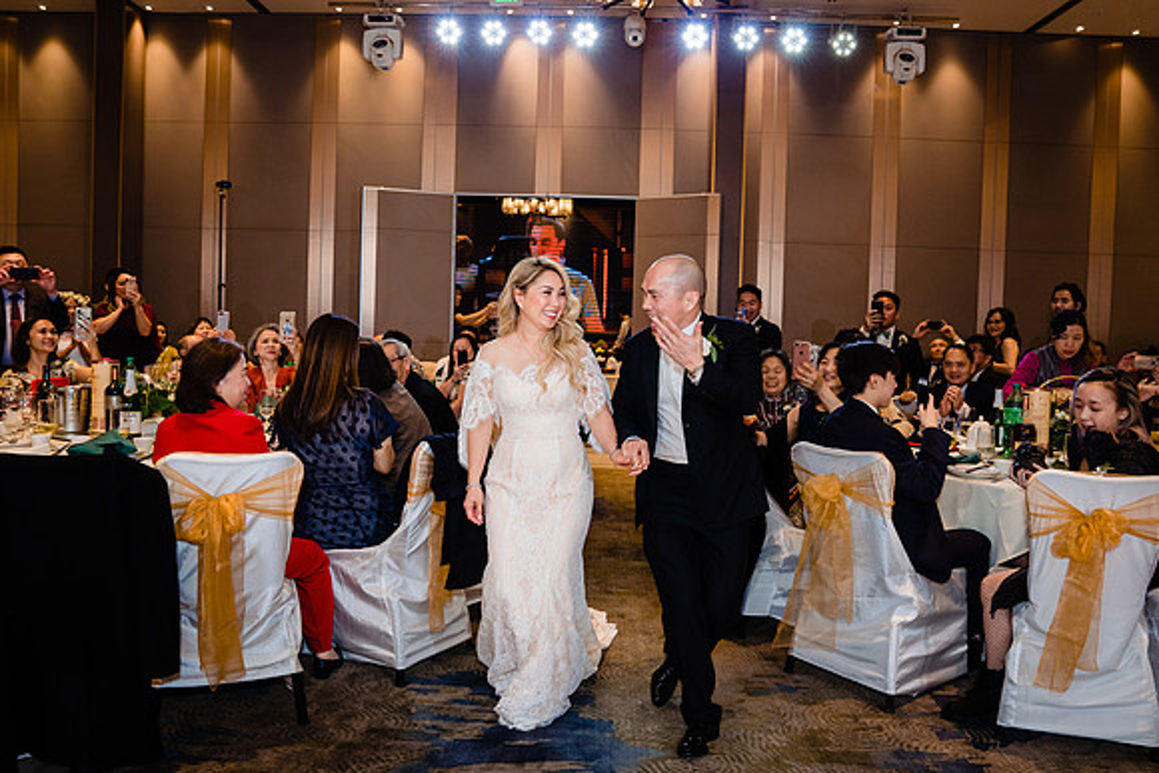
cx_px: 586
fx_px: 932
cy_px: 363
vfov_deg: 45.1
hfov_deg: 63.8
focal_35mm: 29
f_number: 4
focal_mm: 26
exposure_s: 1/160
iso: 1250
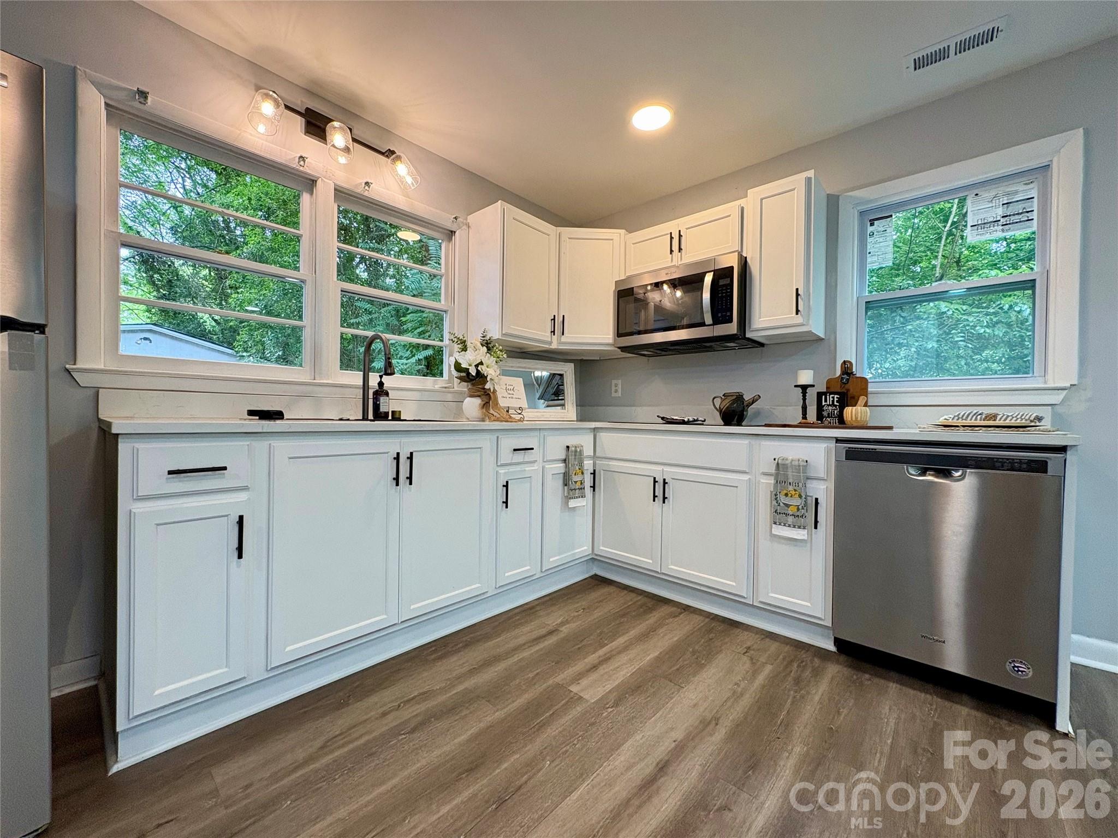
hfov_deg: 102.1
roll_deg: -0.6
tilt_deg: -1.5
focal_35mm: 14
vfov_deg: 85.7
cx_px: 559
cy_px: 419
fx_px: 452
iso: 125
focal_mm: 2.22
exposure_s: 1/120
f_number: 2.2
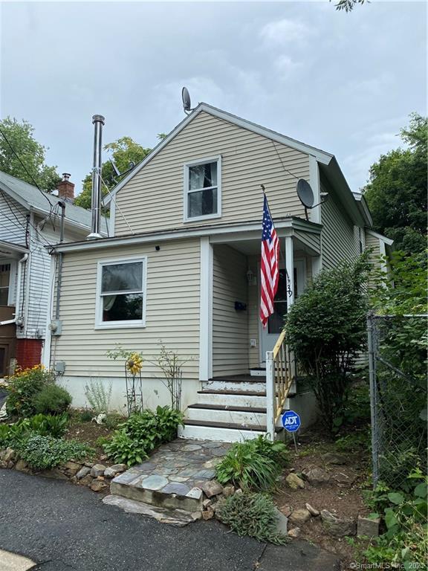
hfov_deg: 53.1
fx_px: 429
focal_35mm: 26
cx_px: 214
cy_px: 286
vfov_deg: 67.3
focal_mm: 4.25
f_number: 1.8
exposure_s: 1/742
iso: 32
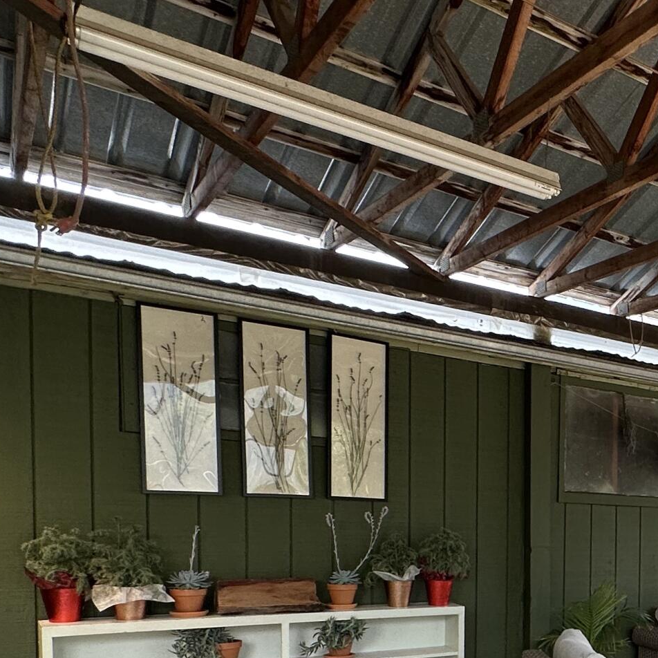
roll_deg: -1.6
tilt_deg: -4.0
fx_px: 839
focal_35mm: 39
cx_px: 850
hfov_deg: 32.5
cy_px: 577
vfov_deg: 40.0
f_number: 2.2
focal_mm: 2.22
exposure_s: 1/143
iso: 40
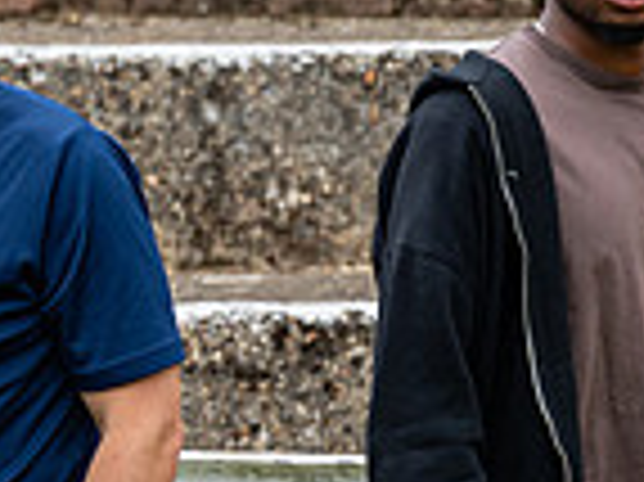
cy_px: 532
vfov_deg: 1.9
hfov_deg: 2.5
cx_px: -184
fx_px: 14796
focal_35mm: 796
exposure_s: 1/640
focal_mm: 175
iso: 250
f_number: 5
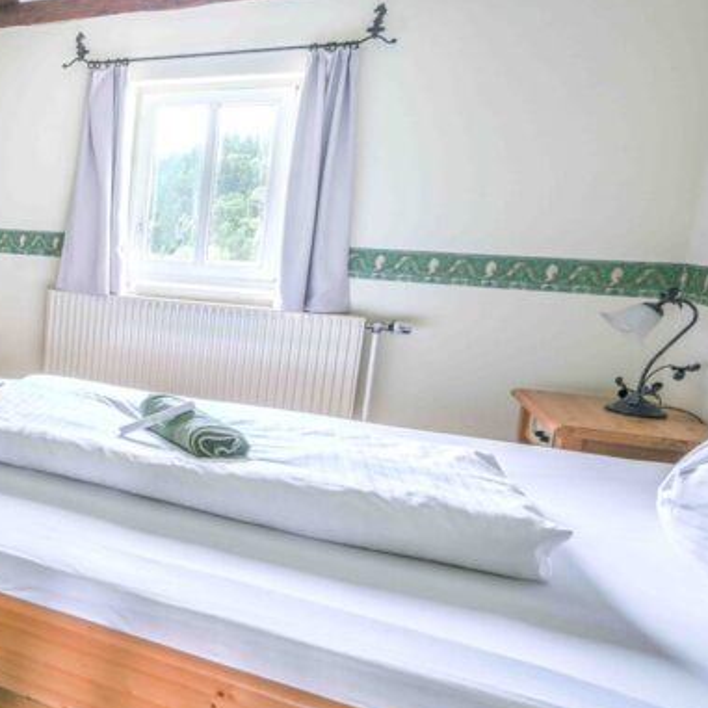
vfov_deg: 50.9
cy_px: 300
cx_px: -177
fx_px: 740
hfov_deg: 36.7
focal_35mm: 32
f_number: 14
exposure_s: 1/2
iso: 64
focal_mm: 14
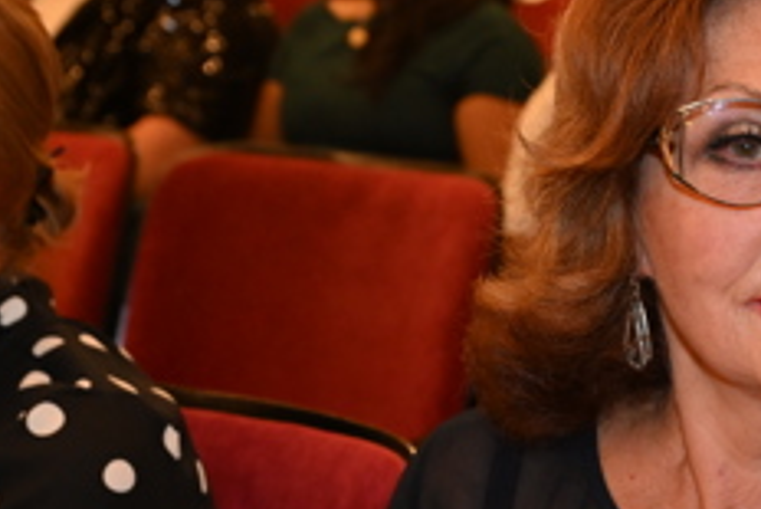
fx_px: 2390
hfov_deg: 17.8
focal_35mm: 113
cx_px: 715
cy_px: 519
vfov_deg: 12.0
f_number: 4.5
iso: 2000
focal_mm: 38
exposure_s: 1/125
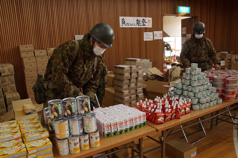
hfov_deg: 62.0
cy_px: 79
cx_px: 119
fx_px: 198
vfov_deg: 43.5
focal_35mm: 30
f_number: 6.3
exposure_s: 1/30
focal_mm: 20
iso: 3200
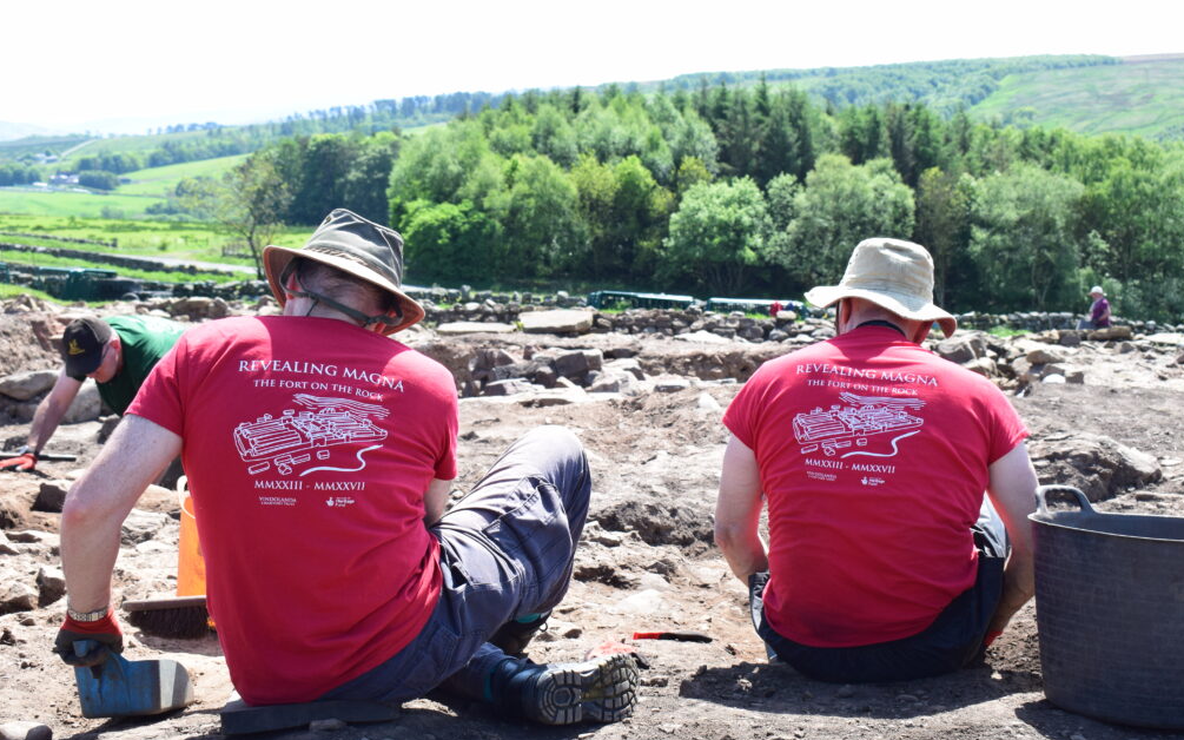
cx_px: 594
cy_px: 393
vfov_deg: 23.7
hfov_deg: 37.2
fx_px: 1759
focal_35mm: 55
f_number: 10
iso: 400
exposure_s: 1/250
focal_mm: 35
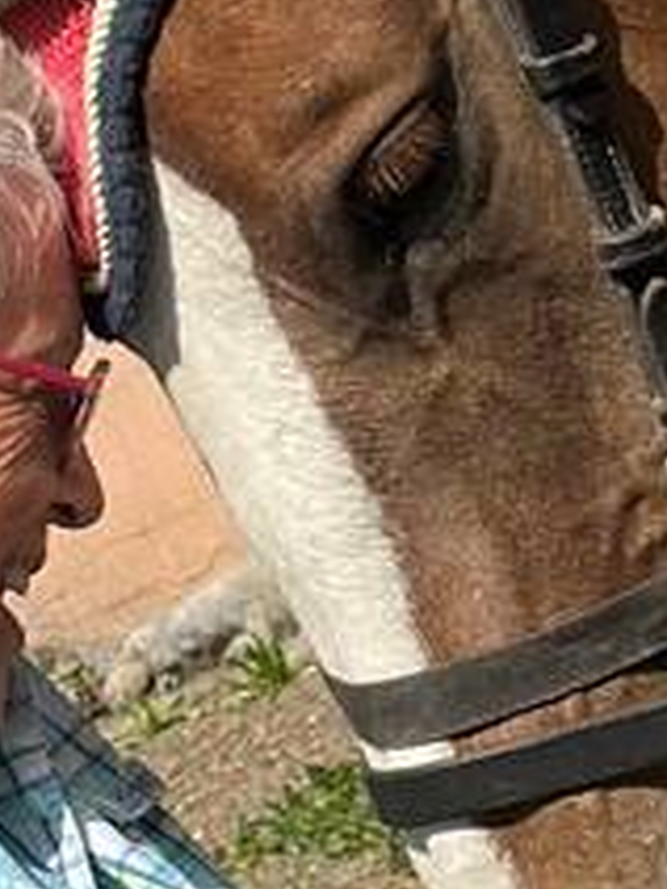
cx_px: 382
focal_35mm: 145
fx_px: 3725
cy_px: 298
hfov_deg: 10.2
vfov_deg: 13.6
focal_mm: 6.86
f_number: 1.78
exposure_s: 1/7937
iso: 100
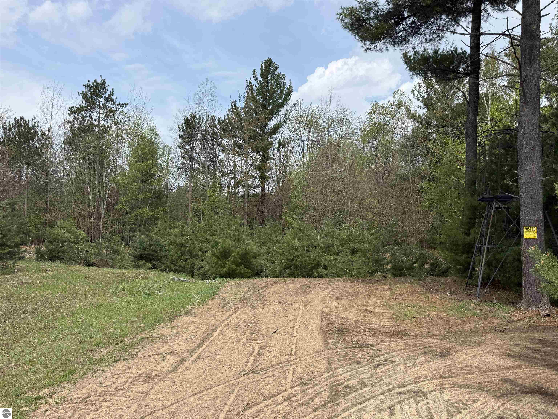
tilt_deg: +3.5
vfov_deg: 56.8
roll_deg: -1.7
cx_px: 279
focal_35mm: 24
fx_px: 387
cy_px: 210
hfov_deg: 71.6
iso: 80
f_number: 1.78
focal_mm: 6.76
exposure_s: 1/3279
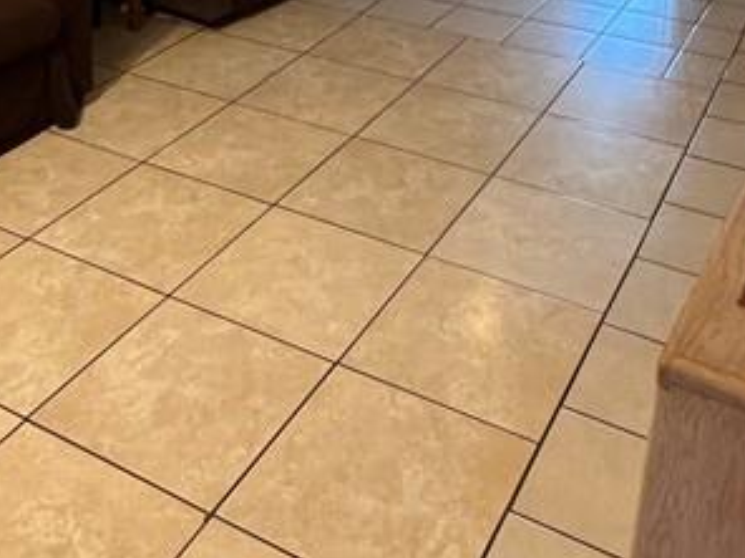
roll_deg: -0.9
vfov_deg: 29.3
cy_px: -43
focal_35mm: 45
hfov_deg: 42.0
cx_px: 342
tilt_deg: -18.3
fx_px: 968
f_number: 1.8
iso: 320
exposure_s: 1/60
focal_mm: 1.57
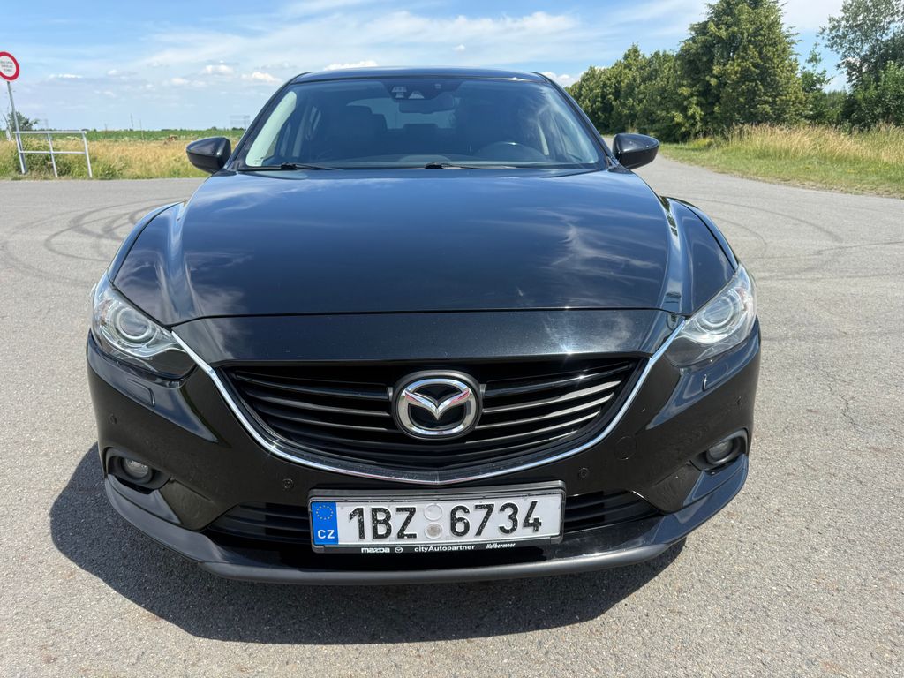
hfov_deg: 71.6
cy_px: 339
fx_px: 627
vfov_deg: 56.8
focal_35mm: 24
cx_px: 452
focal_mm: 6.76
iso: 100
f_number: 1.78
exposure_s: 1/2110
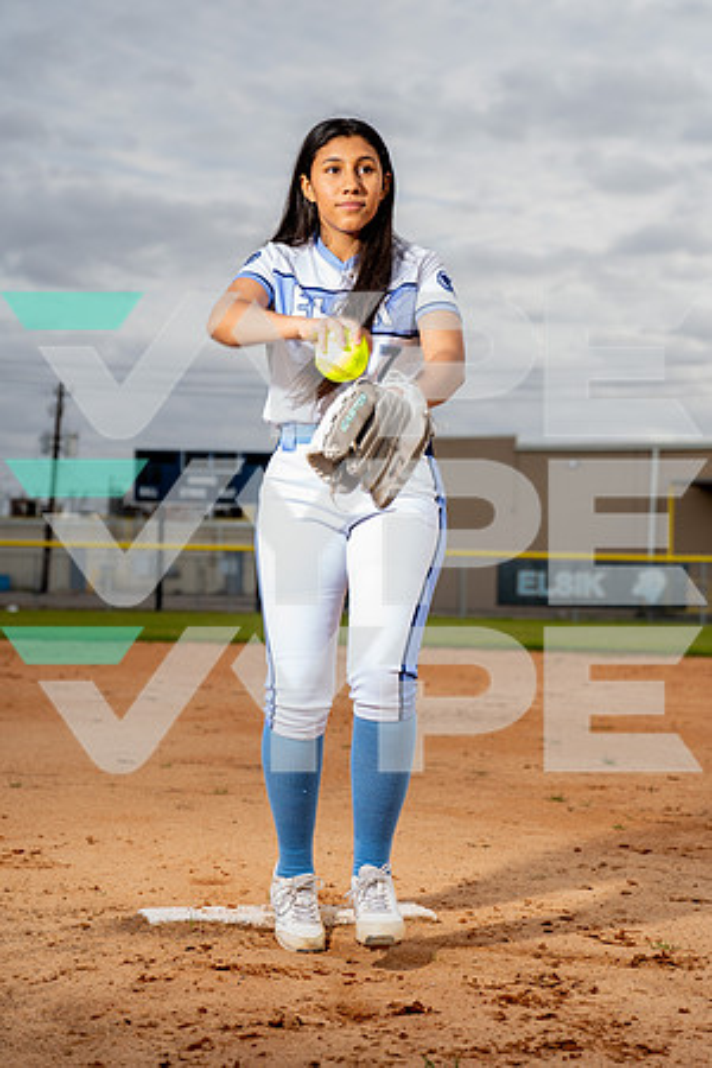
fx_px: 2077
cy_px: 534
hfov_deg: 19.5
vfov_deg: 28.8
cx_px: 356
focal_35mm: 70
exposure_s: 1/250
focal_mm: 70
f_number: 4
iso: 80
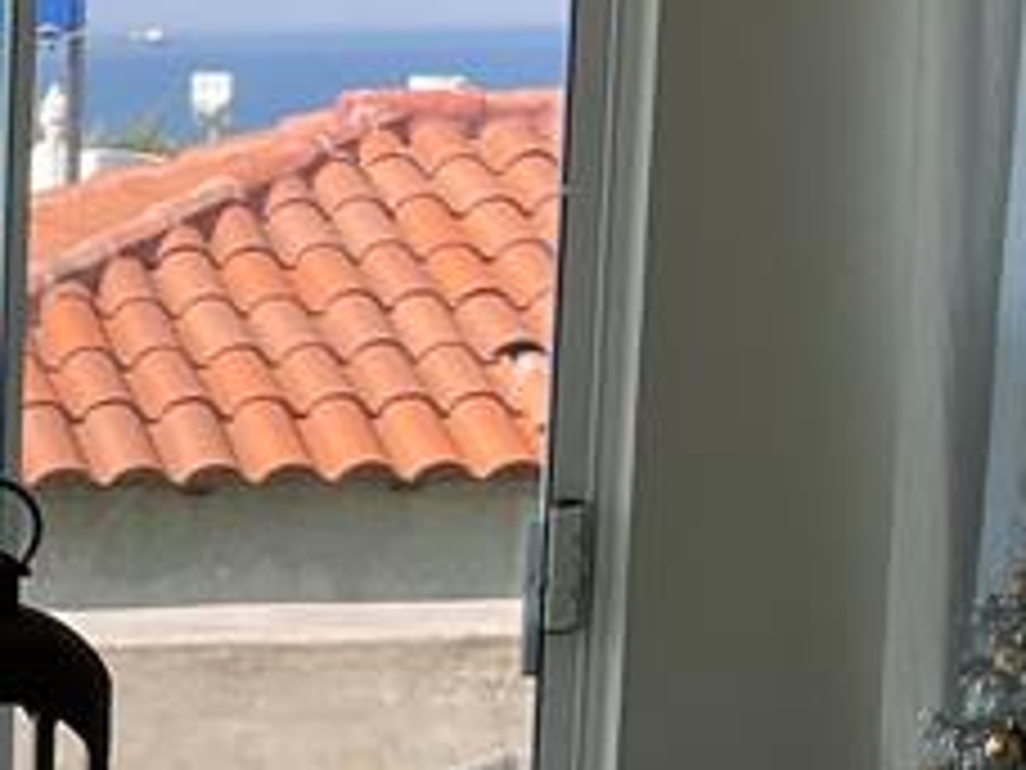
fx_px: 3853
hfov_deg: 13.3
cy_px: 671
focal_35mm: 130
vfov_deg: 11.3
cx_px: -954
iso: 25
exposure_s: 1/855
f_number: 1.8
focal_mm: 3
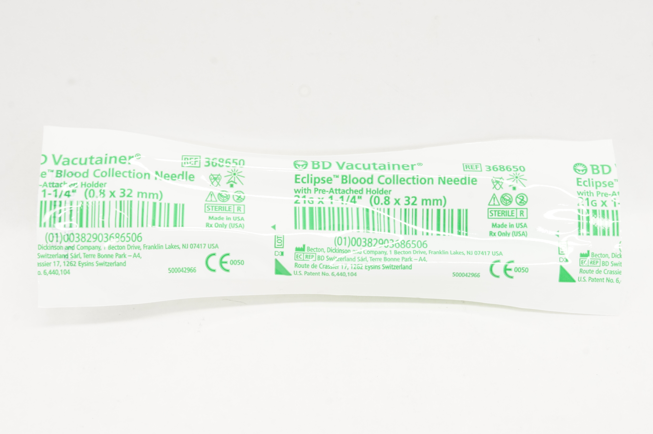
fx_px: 1495
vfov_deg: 16.5
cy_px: 217
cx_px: 326
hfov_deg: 24.6
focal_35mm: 82
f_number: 14
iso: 800
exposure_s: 1/20
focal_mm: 55
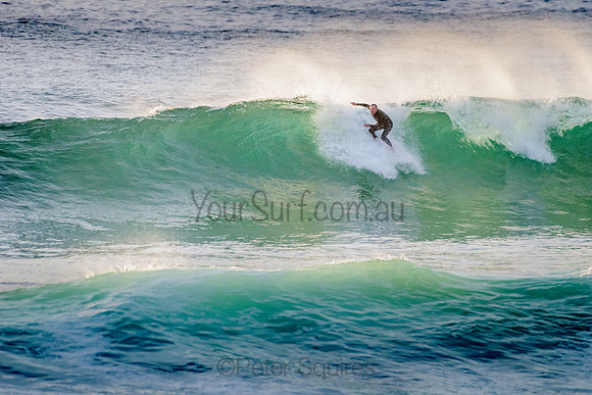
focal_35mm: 613
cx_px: 363
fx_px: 10080
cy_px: 154
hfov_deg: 3.4
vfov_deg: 2.2
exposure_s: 1/2000
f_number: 5.6
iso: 800
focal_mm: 500
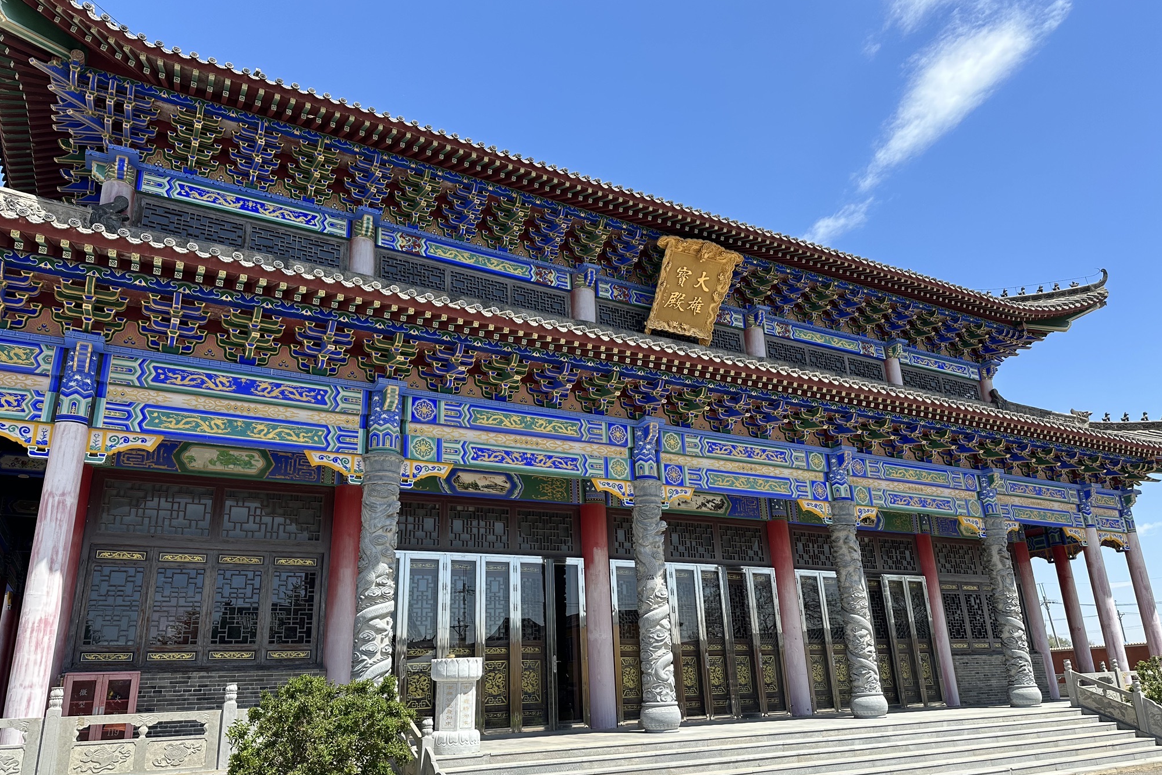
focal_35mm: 25
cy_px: 415
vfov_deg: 51.2
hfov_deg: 71.5
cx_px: 581
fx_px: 807
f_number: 1.78
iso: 80
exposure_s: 1/2155
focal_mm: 6.86
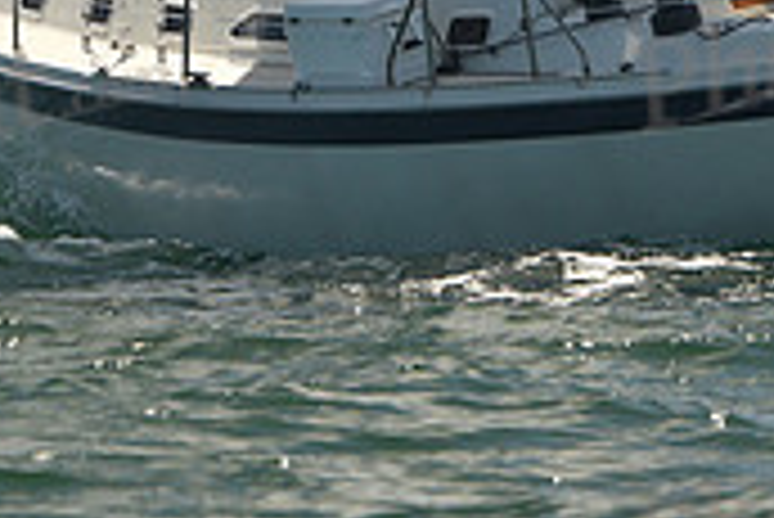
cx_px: 405
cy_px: -155
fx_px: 11576
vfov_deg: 2.6
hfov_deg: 3.8
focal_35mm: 538
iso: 250
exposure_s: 1/800
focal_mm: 160
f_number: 5.6
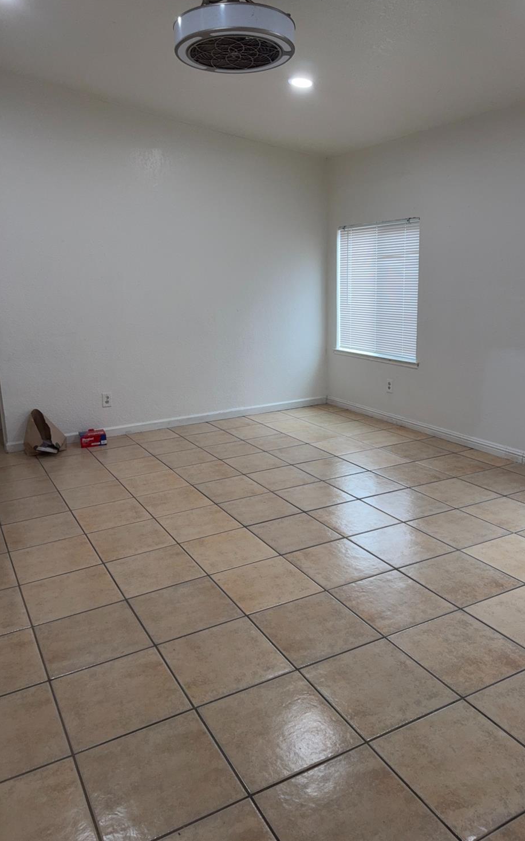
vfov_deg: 70.4
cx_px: 246
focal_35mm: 26
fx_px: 595
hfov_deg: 47.6
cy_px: 412
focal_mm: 6.76
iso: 125
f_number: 1.78
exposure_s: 1/120
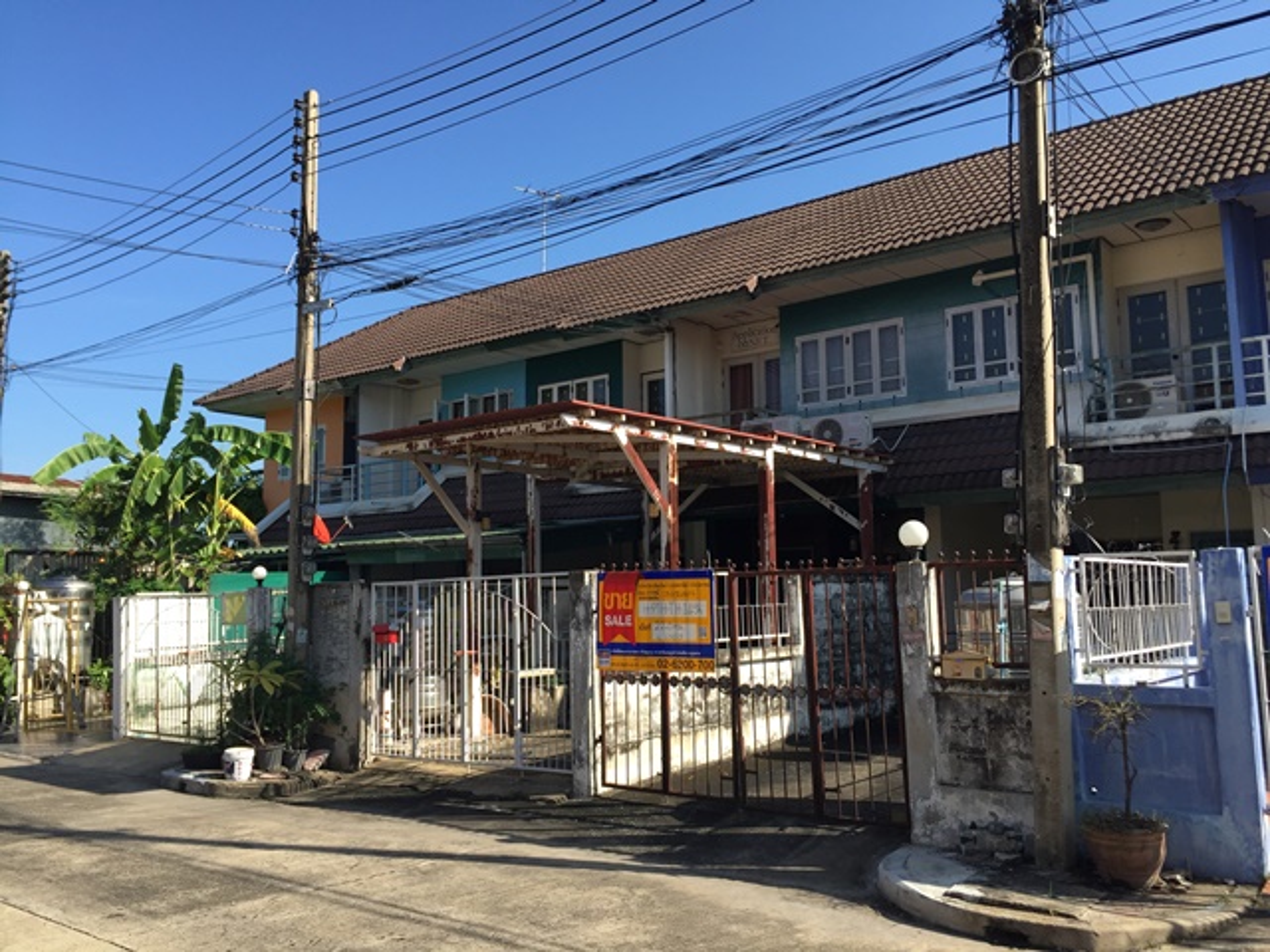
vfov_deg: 48.2
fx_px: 1064
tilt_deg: +5.1
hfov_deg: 61.7
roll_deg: -0.7
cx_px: 635
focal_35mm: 29
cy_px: 476
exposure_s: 1/1068
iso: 32
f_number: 2.2
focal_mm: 4.15
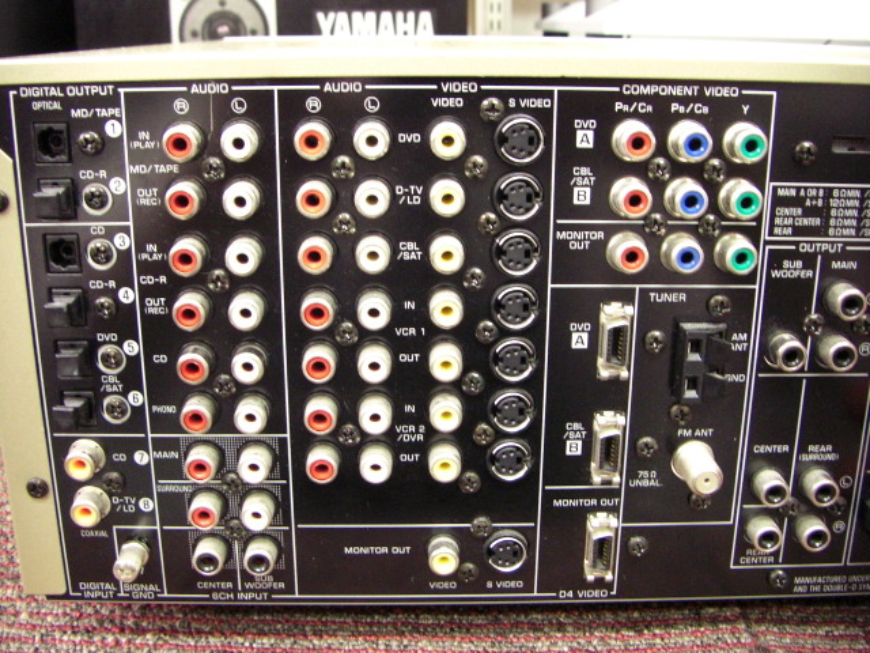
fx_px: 955
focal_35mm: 38
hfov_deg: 49.0
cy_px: 326
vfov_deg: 37.7
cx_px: 435
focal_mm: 6.3
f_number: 3.4
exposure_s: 1/10
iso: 400
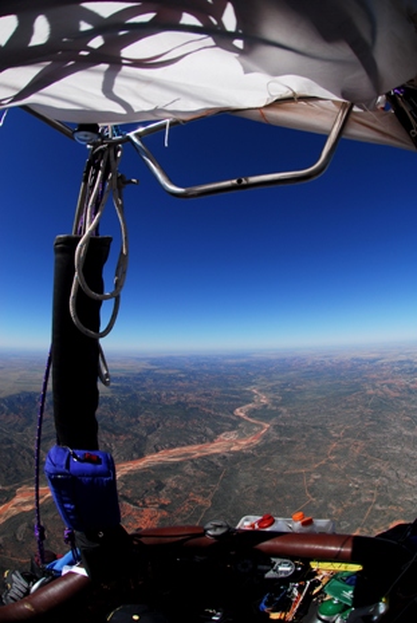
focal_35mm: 16
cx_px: 208
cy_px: 312
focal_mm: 10.5
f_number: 4.5
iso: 100
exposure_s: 1/1250
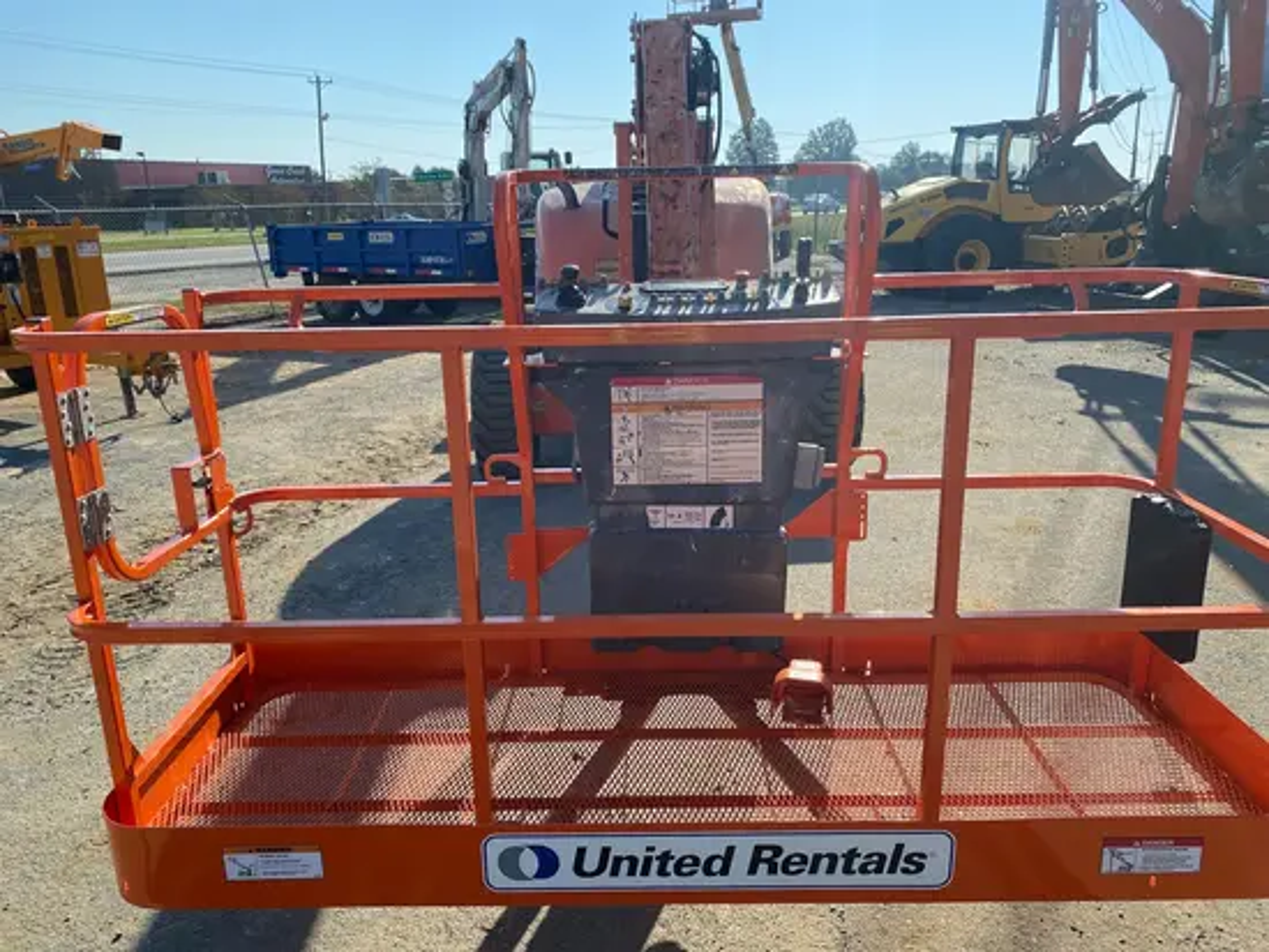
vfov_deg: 53.1
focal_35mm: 26
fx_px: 954
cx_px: 634
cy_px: 476
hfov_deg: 67.3
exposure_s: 1/1927
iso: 32
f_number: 1.8
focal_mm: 4.25
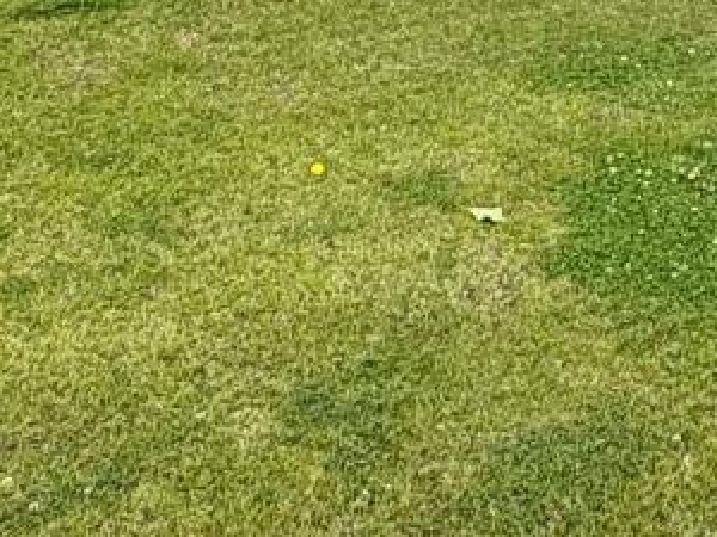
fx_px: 1450
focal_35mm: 70
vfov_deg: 17.5
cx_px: 903
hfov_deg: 24.6
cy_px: -393
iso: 50
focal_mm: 2.22
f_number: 2.2
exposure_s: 1/831
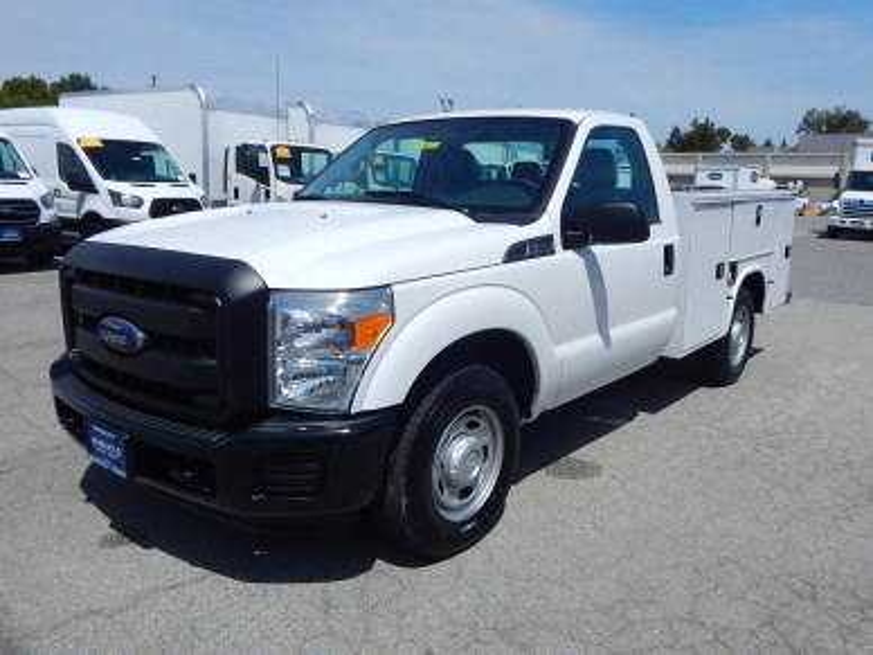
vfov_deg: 49.7
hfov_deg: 63.4
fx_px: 706
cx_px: 436
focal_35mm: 28
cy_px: 328
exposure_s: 1/1250
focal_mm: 5.1
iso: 125
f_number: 6.3
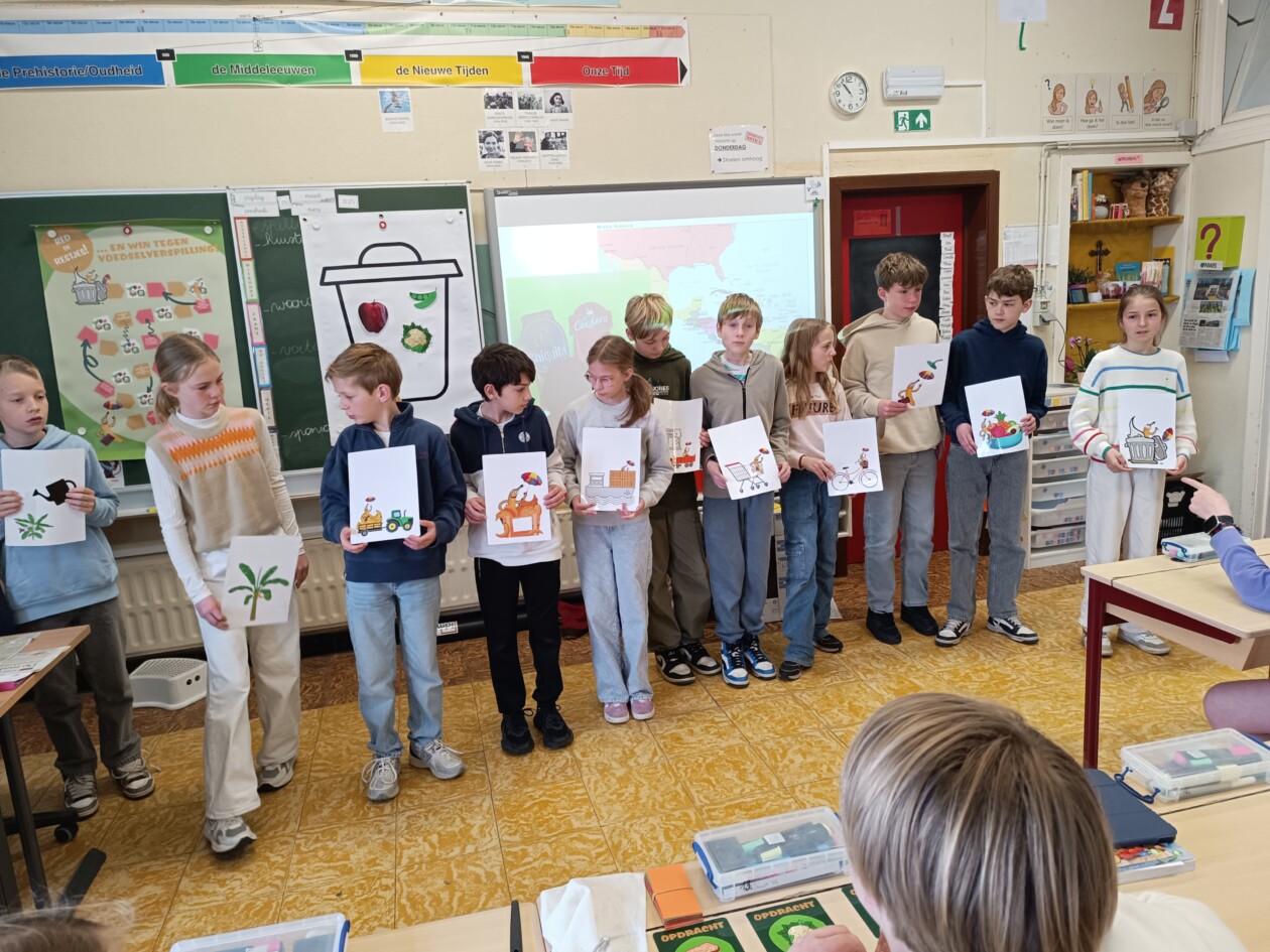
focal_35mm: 24
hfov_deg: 71.6
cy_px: 476
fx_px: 881
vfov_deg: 56.8
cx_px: 635
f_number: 1.65
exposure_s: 1/100
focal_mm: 6.14
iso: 755
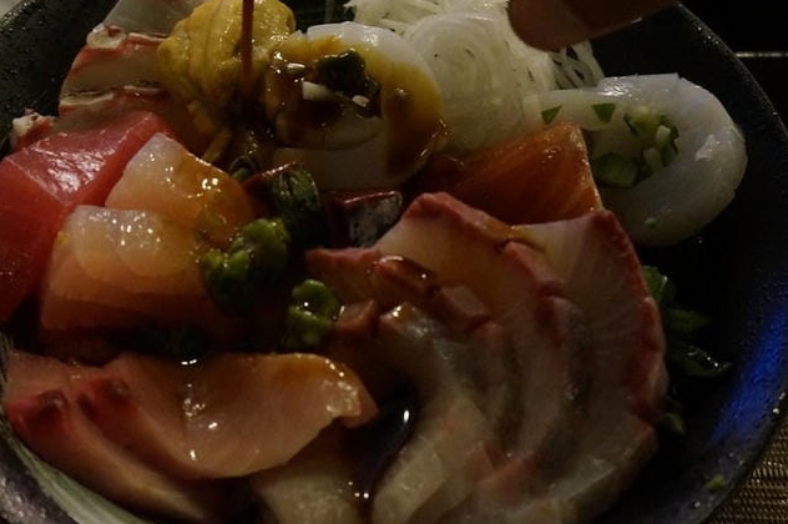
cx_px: 364
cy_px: 100
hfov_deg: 35.1
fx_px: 1246
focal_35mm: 57
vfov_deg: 23.4
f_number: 4
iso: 3200
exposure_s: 1/80
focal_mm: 20
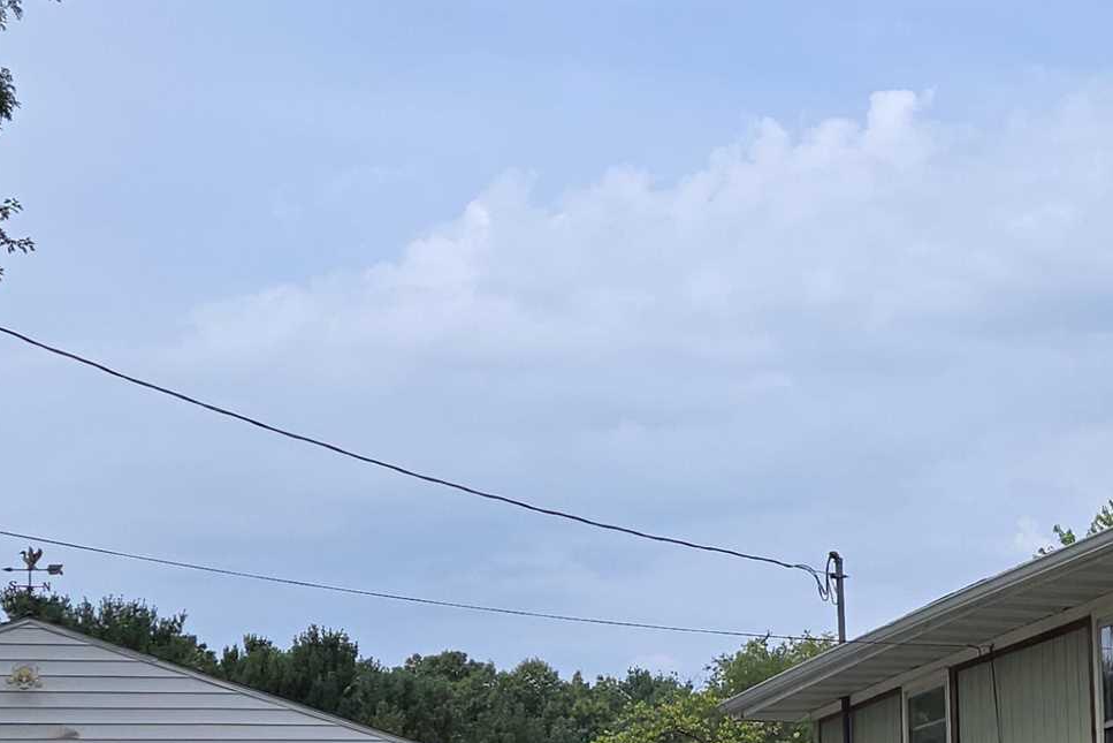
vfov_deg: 17.7
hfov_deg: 25.3
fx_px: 2350
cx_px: 1115
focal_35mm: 76
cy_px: 681
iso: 25
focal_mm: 5.4
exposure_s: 1/1681
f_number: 1.8
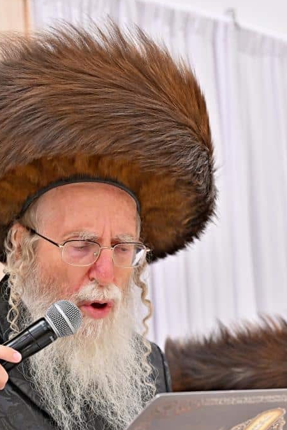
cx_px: 128
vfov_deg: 24.5
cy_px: 323
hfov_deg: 16.7
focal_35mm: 82
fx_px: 980
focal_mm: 54
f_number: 4
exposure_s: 1/200
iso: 640
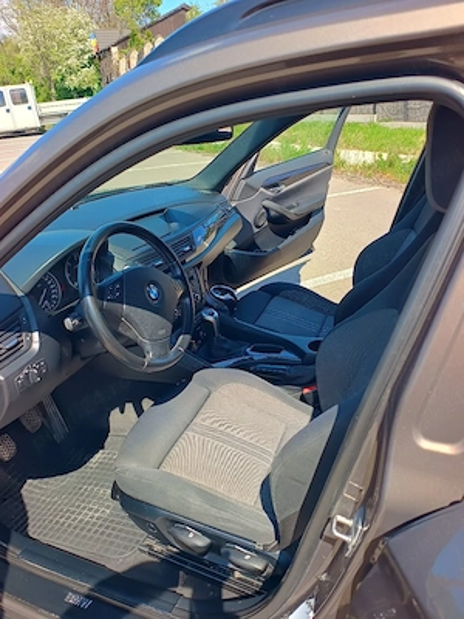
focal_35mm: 24
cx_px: 232
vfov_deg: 71.6
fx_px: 429
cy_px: 310
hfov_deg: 56.8
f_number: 1.4
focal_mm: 5.89
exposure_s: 1/625
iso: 100
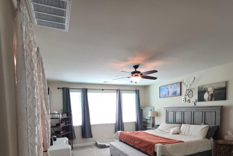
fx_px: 123
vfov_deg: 60.5
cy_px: 120
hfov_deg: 86.8
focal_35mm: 19
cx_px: 110
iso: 80
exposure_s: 1/60
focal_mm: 2.2
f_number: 1.9
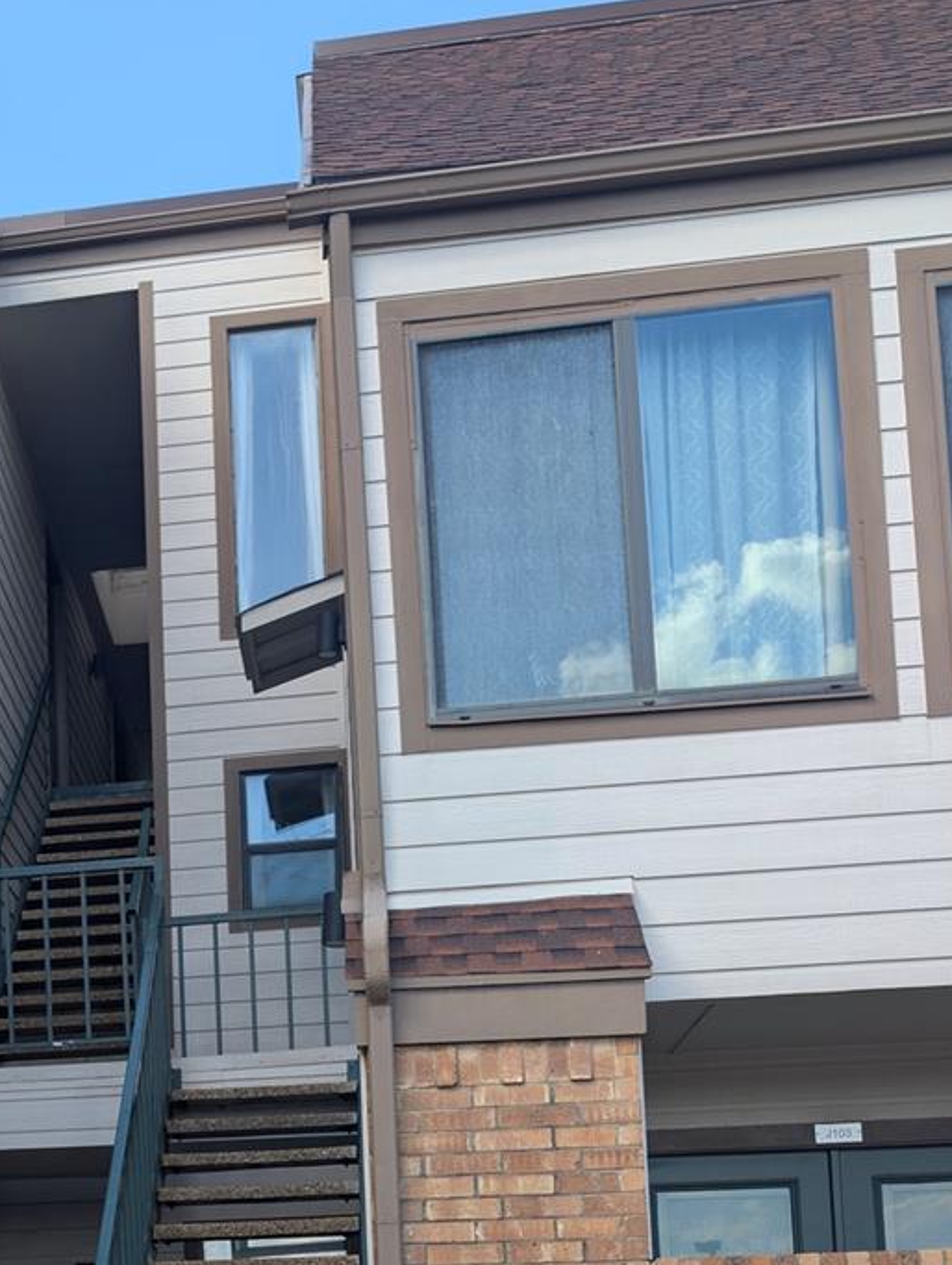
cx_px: 27
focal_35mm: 54
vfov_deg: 33.1
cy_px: 1206
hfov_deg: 25.9
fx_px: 1976
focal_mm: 6.9
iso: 20
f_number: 1.68
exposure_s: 1/329
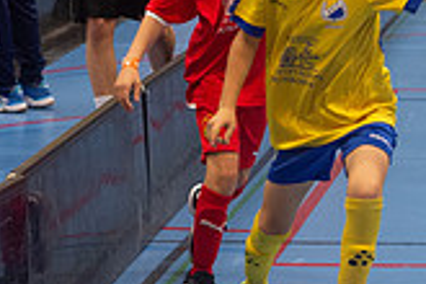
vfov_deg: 5.6
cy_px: 108
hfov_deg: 8.4
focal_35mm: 246
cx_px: 292
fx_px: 2911
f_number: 3.5
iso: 4500
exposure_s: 1/400
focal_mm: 70
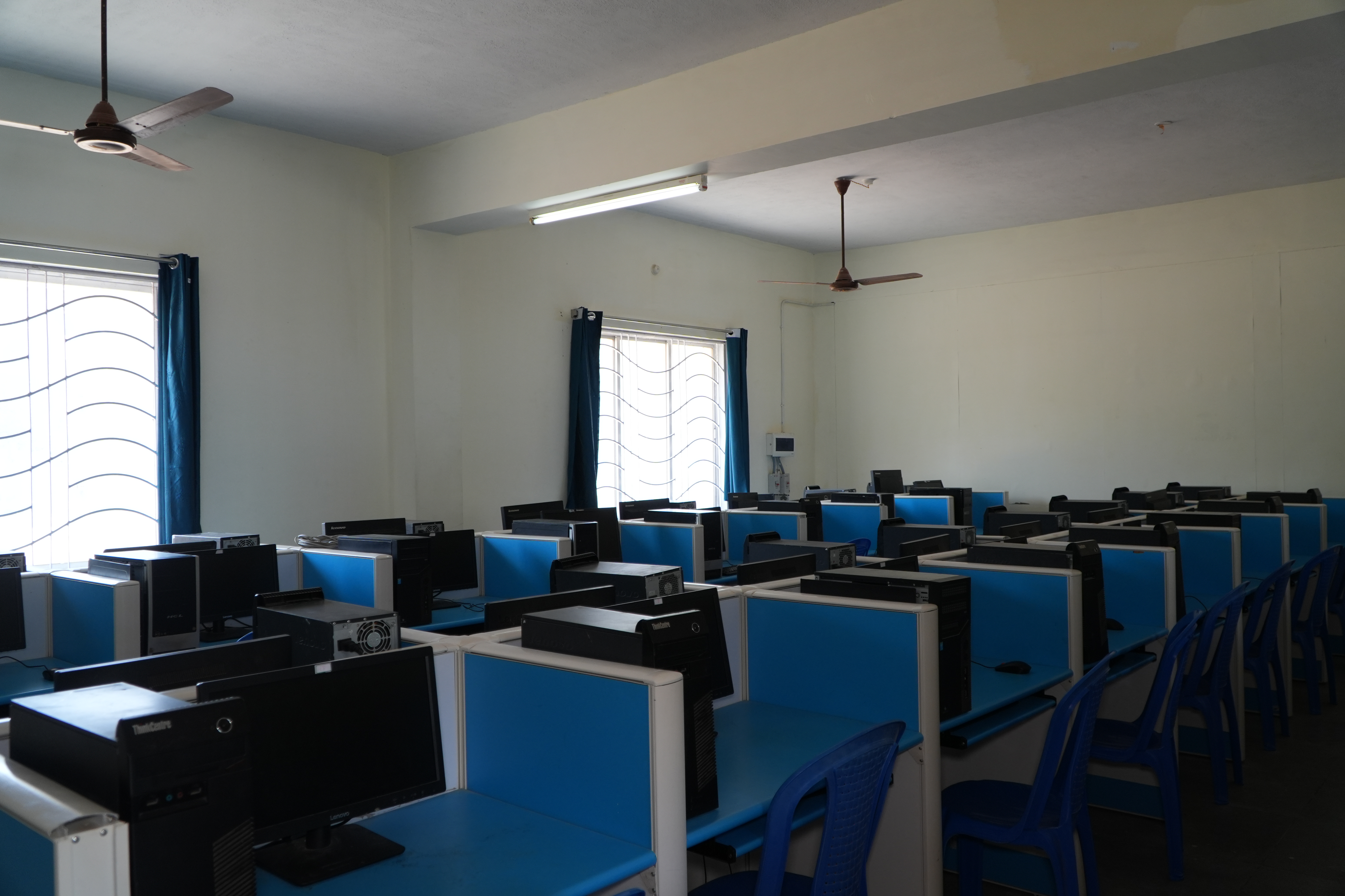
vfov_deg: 47.9
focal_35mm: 27
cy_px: 448
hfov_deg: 67.4
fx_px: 1009
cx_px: 672
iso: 400
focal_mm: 18
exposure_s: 1/160
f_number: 4
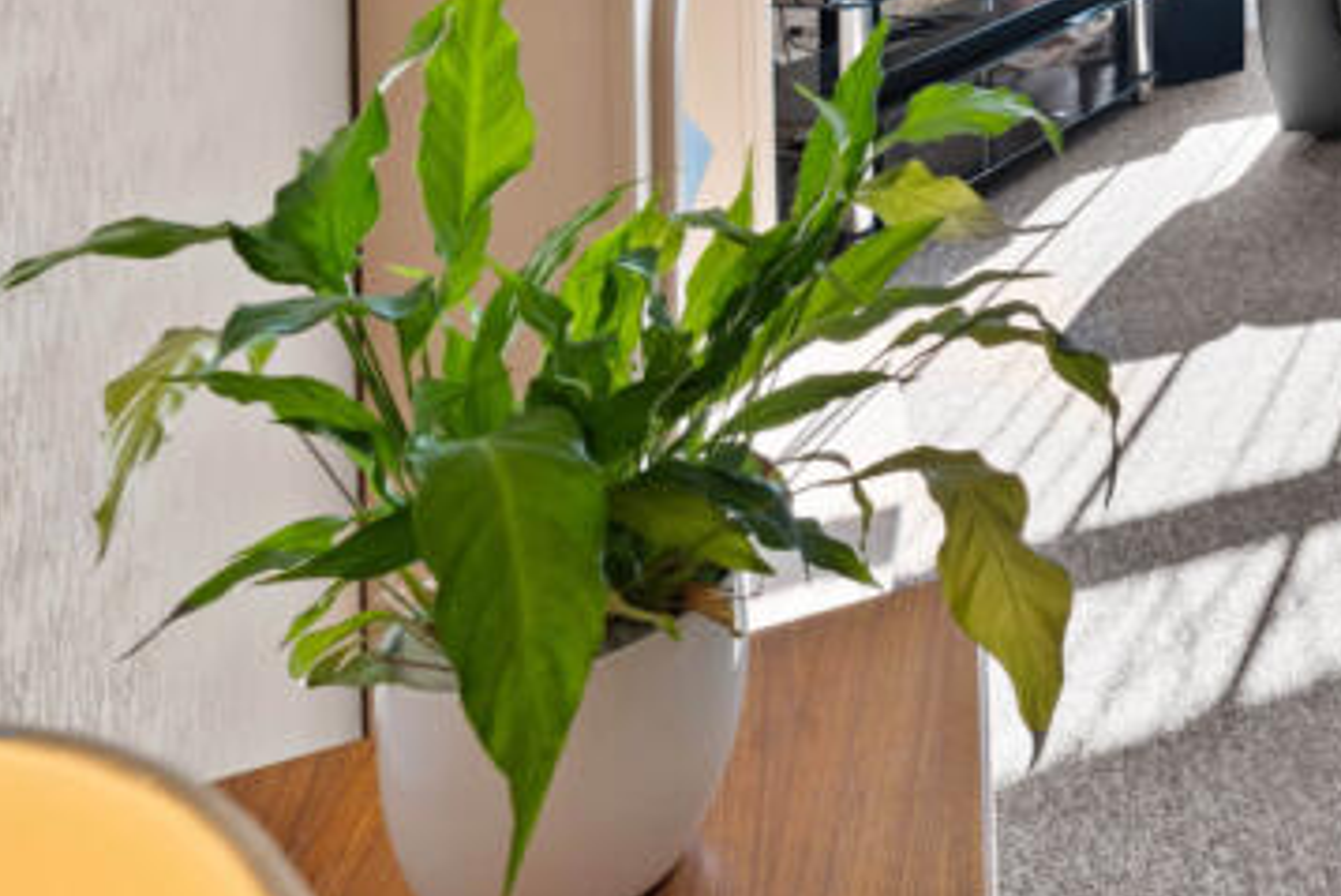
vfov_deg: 26.6
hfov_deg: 32.4
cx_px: 1843
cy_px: -358
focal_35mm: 40
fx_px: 1491
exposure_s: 1/20
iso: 640
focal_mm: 14
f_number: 8
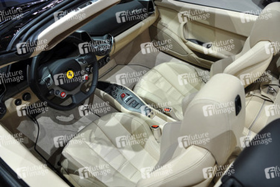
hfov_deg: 67.4
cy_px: 94
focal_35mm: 27
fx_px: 210
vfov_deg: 47.9
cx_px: 140
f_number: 5.6
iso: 400
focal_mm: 18
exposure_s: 1/100
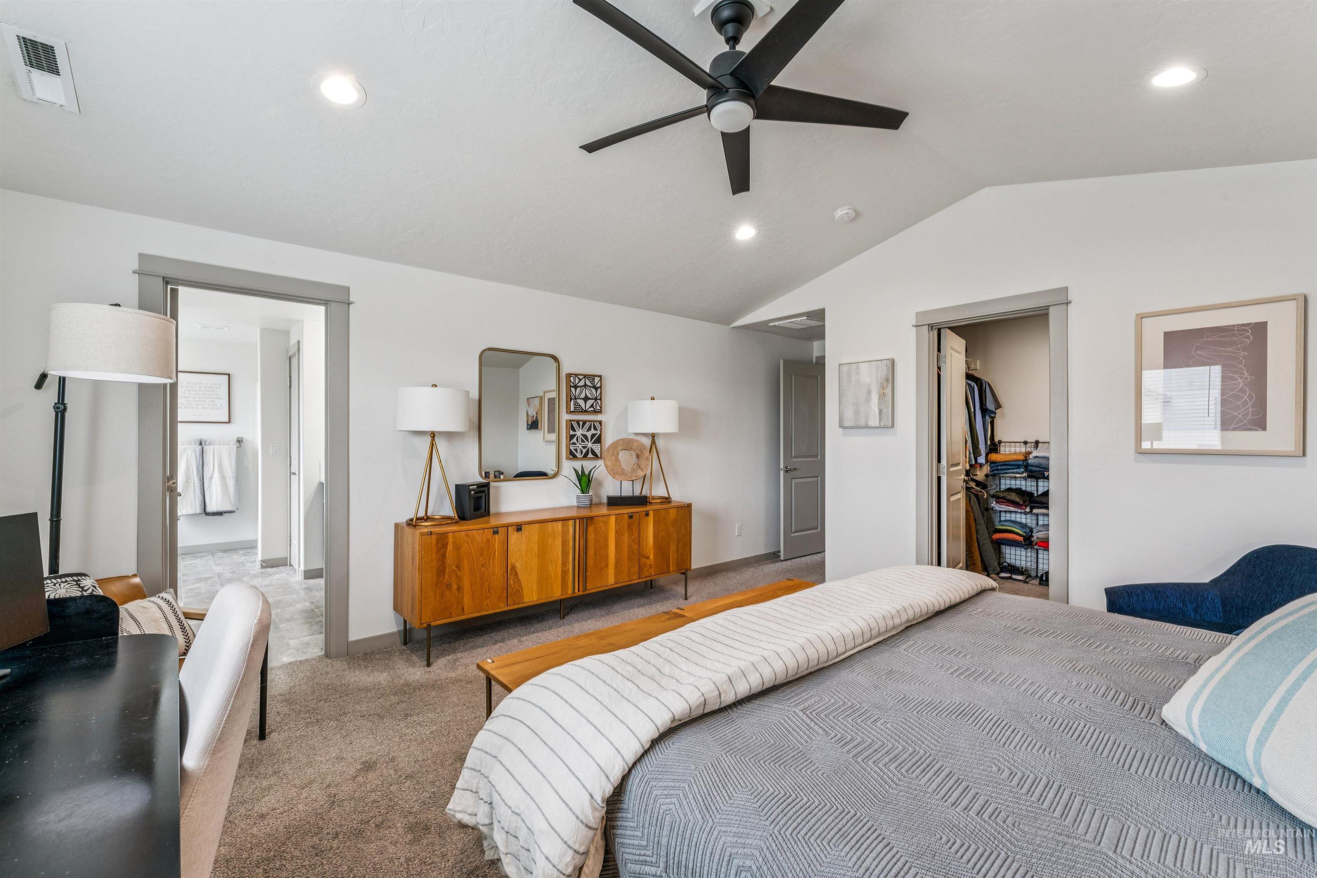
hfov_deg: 98.5
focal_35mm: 16
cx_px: 658
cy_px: 439
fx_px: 567
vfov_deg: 75.5
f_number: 13
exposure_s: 1/8
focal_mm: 15.5
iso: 400
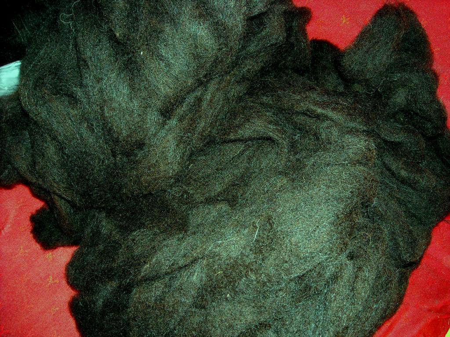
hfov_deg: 52.6
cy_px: 168
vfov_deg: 40.7
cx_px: 225
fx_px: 455
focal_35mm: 35
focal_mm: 5.7
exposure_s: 1/60
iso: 200
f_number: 2.8
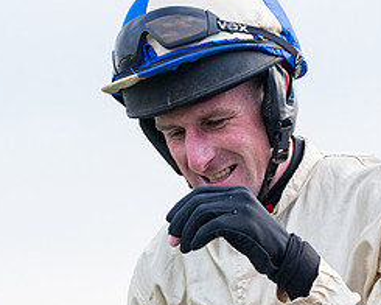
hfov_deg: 6.4
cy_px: 514
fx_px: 3383
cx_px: 238
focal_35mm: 300
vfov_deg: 5.1
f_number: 4
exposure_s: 1/1000
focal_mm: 70
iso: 800
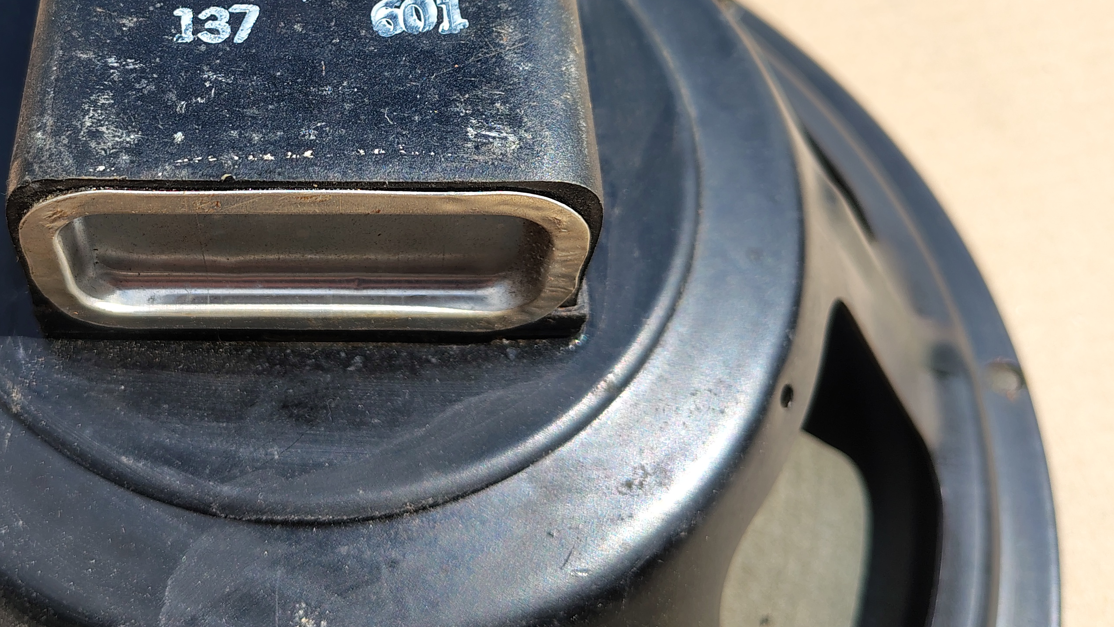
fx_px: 1241
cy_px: 74
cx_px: 324
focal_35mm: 42
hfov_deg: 47.1
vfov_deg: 27.4
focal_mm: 5.56
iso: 100
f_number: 1.8
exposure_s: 1/1235
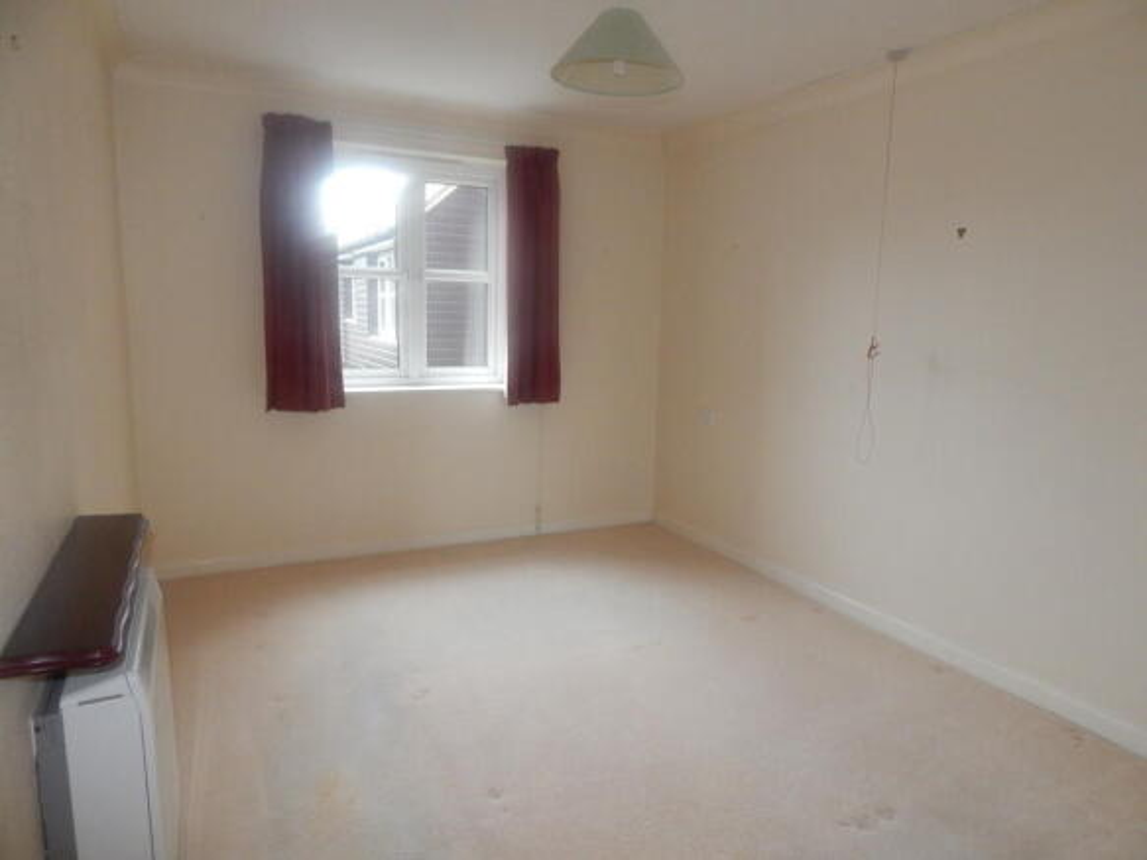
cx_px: 574
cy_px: 430
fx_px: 762
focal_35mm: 23
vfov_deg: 58.9
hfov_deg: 73.9
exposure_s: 1/30
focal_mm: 4
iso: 400
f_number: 3
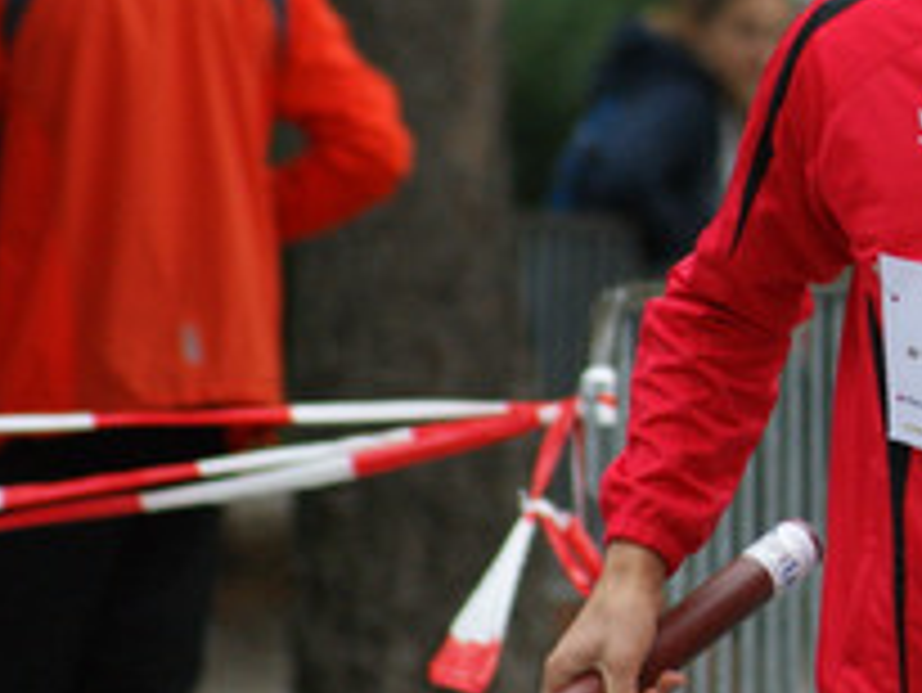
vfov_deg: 2.1
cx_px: 1102
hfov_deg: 2.8
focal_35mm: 702
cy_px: 151
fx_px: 18709
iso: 800
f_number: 5.6
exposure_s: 1/800
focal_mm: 200
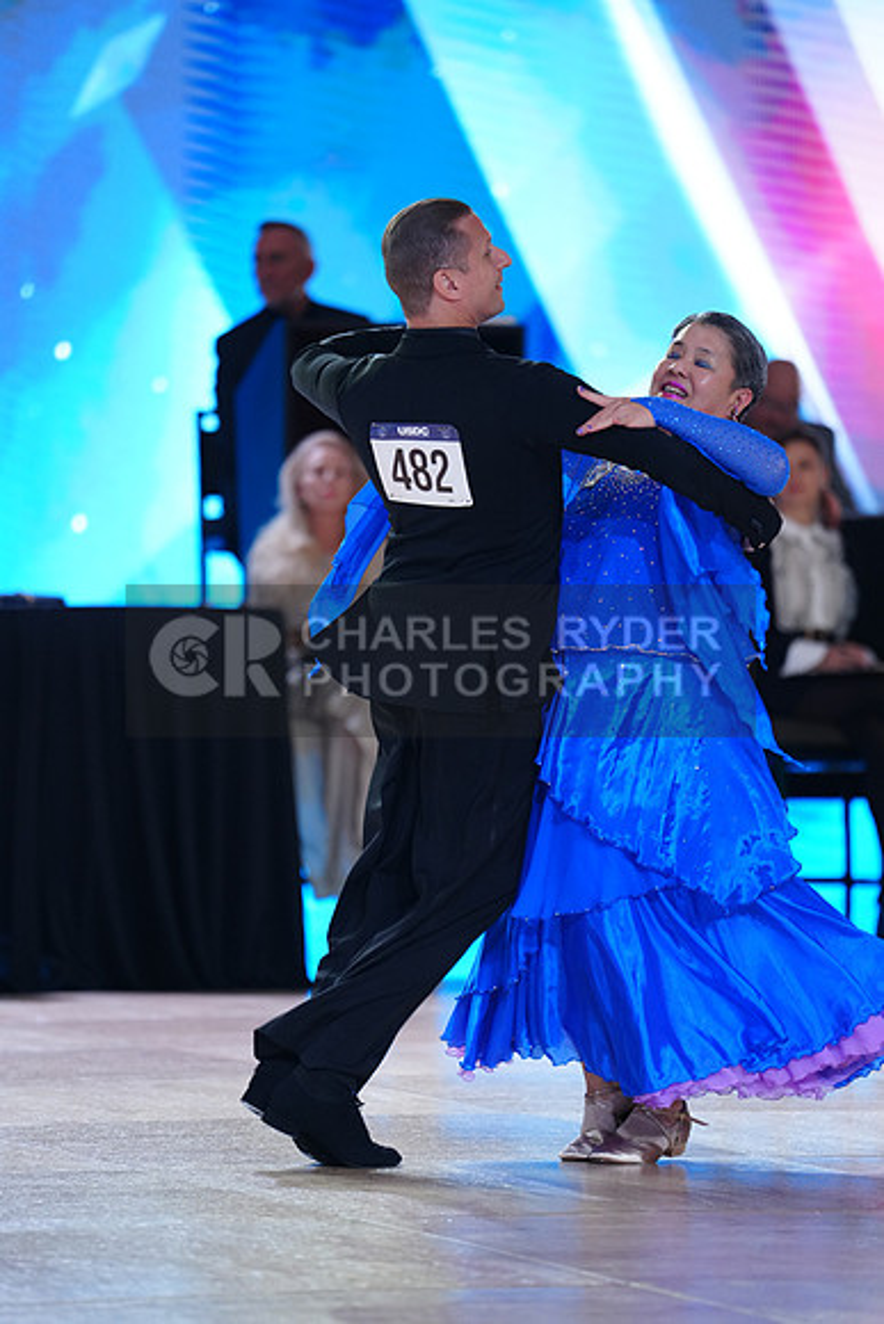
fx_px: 7362
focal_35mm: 200
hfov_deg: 6.9
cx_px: 442
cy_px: 662
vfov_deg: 10.3
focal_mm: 200
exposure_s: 1/500
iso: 1000
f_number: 2.8
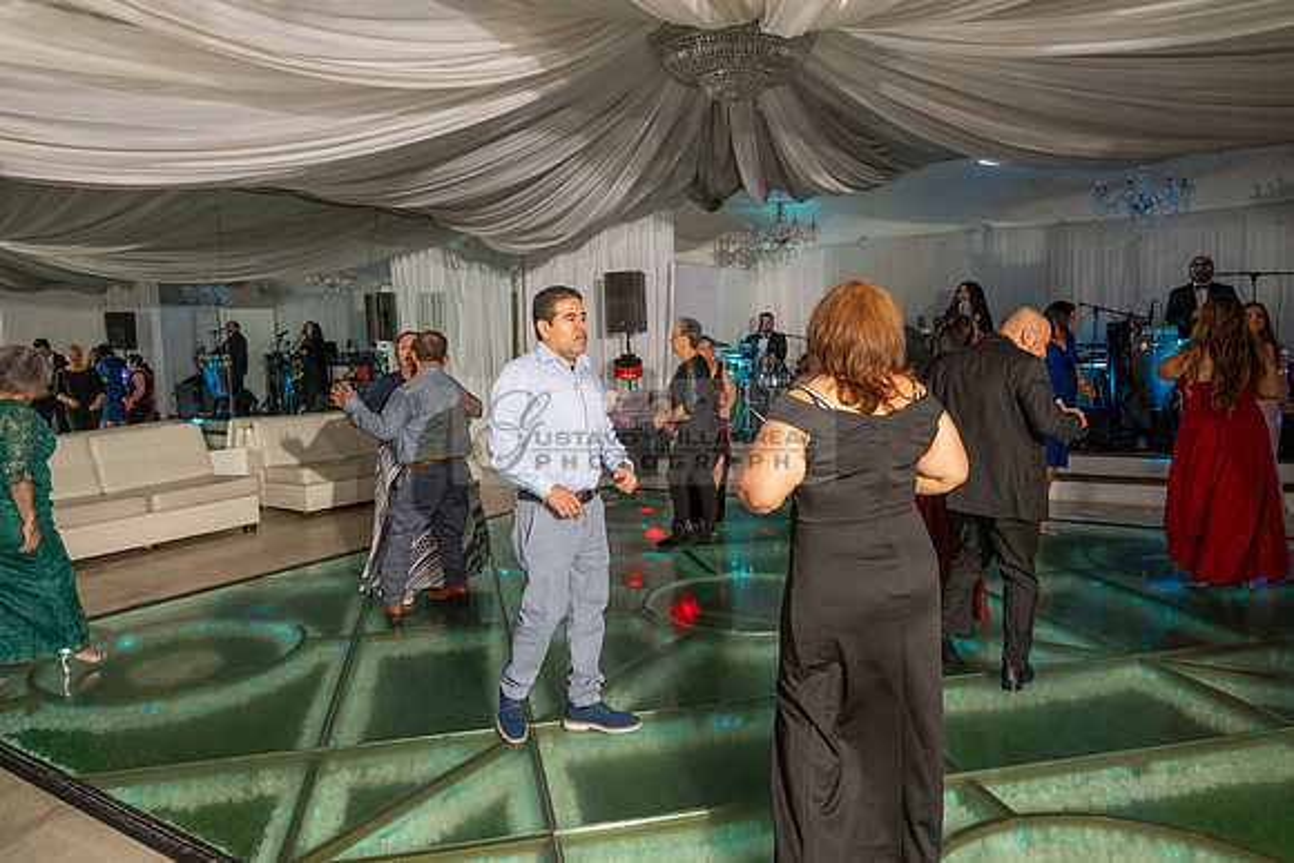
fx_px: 863
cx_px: 647
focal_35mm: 24
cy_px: 432
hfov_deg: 73.7
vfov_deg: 53.2
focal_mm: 24
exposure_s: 1/160
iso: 1000
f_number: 4
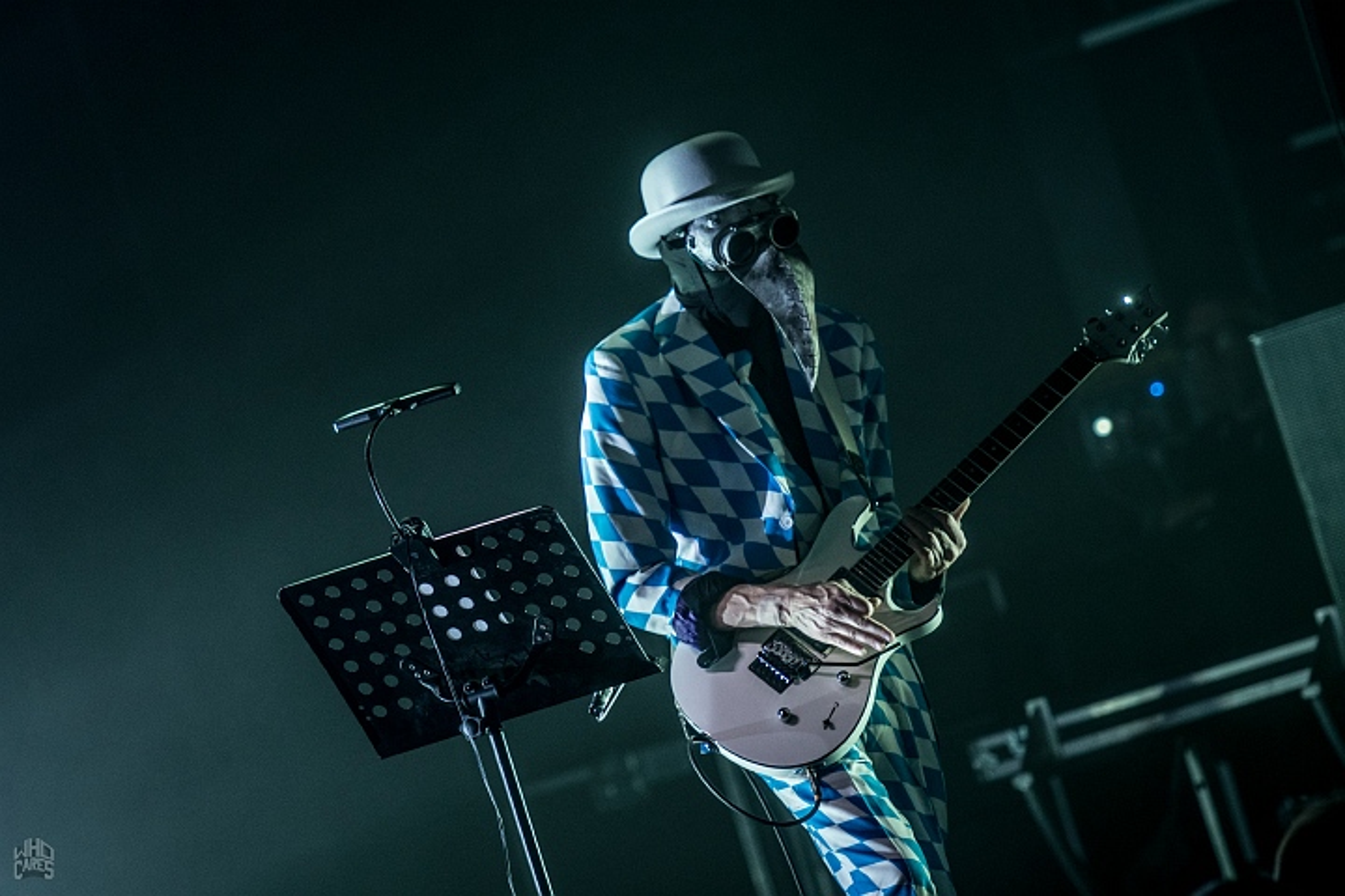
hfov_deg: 8.3
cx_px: 672
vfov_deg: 5.6
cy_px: 448
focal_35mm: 248
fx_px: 9246
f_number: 2.8
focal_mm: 165
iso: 800
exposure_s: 1/80
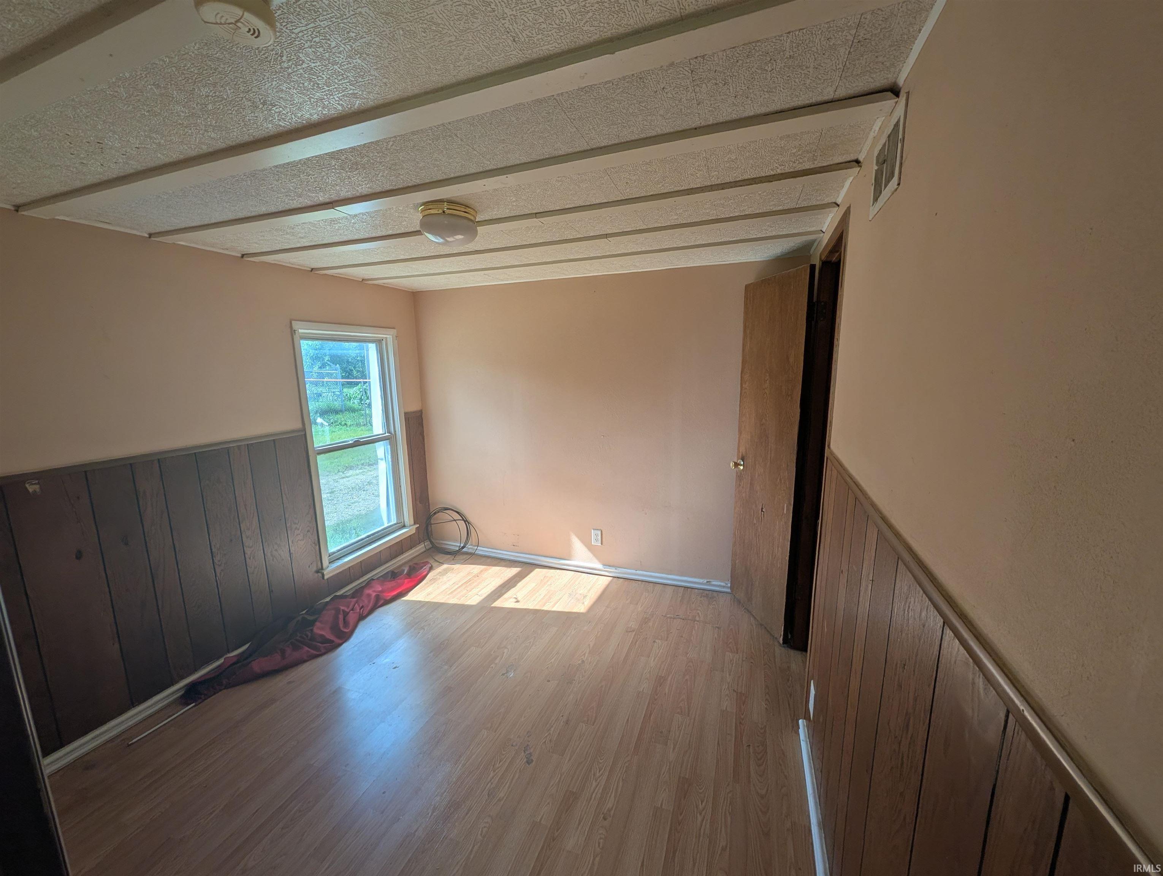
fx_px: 404
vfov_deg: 94.6
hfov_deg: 110.5
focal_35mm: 12
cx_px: 582
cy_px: 438
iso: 48
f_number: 1.7
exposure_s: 1/741
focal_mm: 2.02
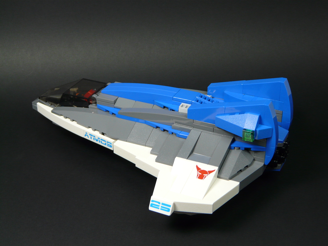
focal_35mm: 62
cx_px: 164
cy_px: 123
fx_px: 588
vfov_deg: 23.7
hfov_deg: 31.2
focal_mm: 10.2
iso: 100
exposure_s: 1/25
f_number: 3.2
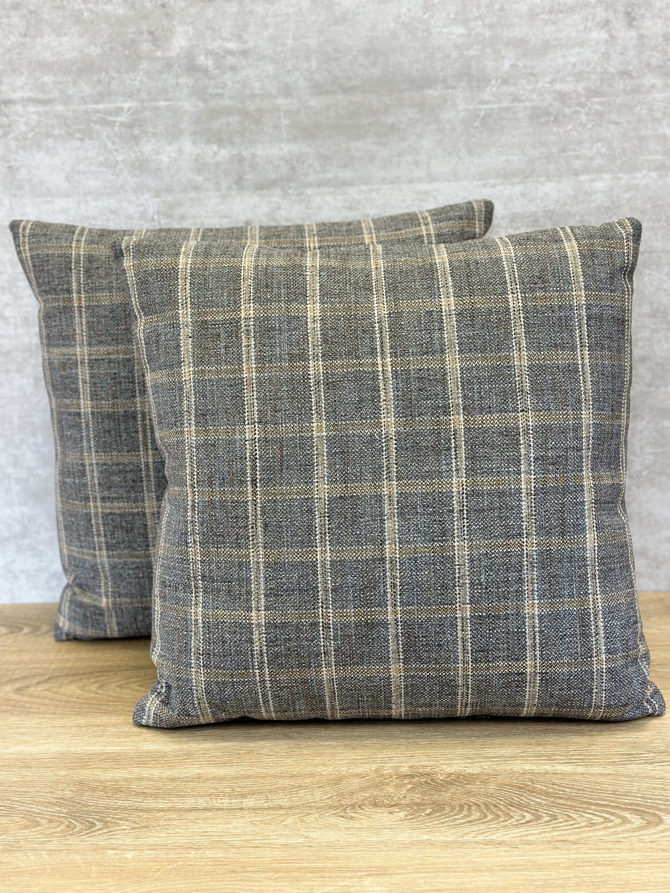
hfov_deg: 30.3
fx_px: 1239
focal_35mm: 48
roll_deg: +2.3
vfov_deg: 39.7
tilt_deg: -15.1
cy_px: 446
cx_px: 335
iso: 125
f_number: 1.78
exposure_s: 1/120
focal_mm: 6.86
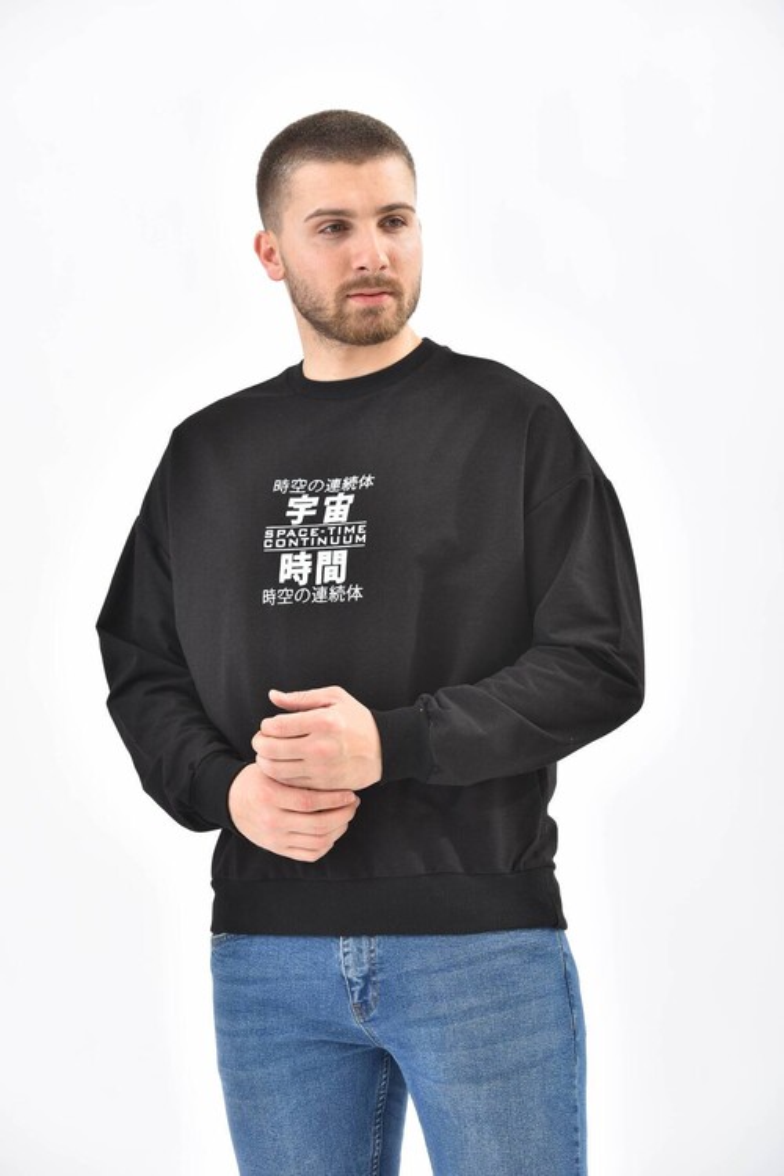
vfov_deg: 17.6
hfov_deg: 11.8
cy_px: 588
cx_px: 392
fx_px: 3789
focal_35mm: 116
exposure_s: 1/160
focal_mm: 116
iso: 100
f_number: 7.1
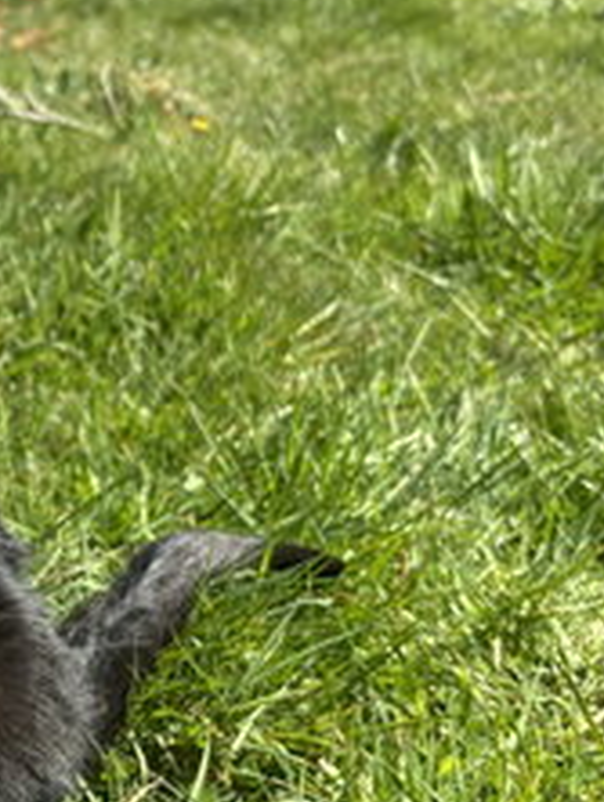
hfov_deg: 17.5
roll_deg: -0.6
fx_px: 1811
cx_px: -221
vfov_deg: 25.0
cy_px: 453
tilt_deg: -20.0
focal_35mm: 78
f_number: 1.6
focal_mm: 5.96
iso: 50
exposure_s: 1/1543
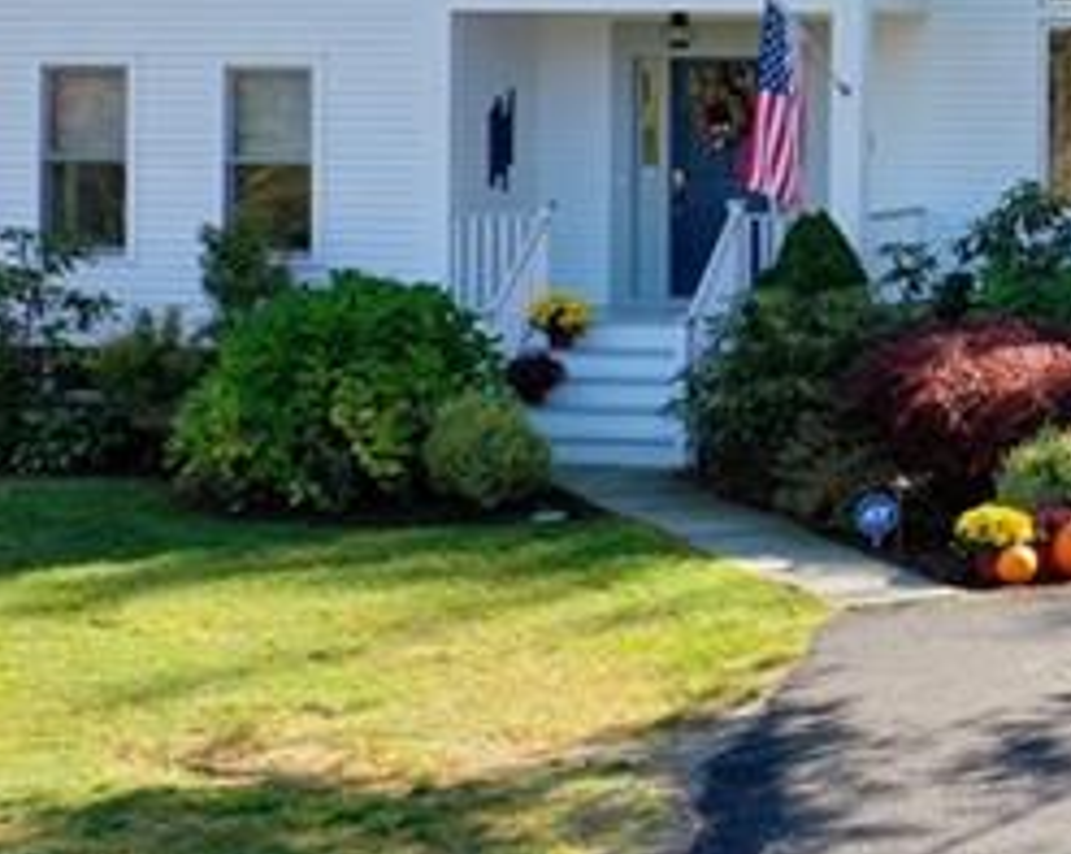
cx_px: 1383
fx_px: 3451
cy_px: -22
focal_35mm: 109
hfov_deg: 16.7
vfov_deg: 13.9
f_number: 4
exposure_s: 1/120
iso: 100
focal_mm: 10.26
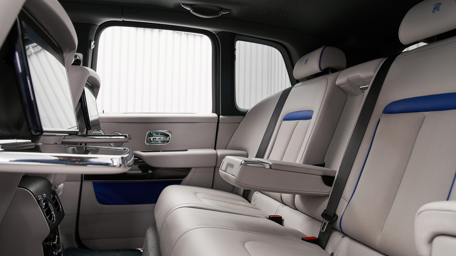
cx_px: 228
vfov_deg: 44.4
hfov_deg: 71.9
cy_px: 137
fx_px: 314
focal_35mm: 26
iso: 500
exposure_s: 1/50
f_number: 5.6
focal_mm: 24
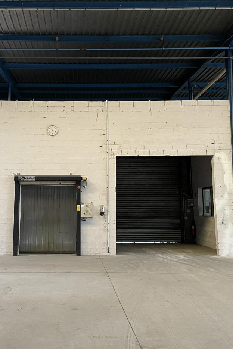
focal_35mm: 37
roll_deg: +0.0
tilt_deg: +6.0
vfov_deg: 51.9
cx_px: 77
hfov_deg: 35.6
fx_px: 359
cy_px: 175
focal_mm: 4.2
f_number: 1.6
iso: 400
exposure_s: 1/60
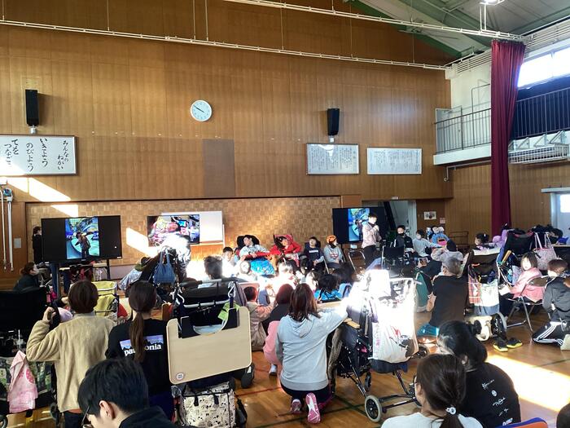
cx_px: 285
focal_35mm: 31
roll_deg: +2.2
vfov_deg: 45.4
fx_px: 510
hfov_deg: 58.4
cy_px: 214
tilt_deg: +0.4
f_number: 2.4
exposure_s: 1/60
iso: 125
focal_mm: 3.3
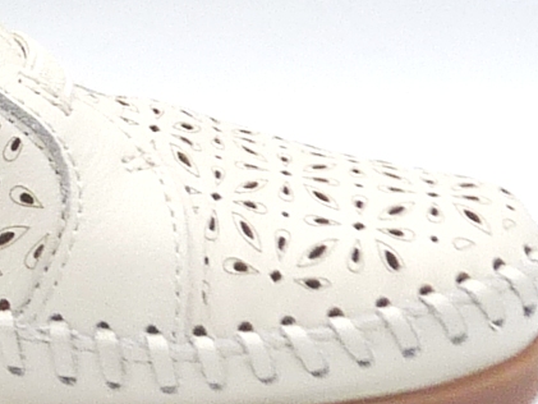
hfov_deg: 10.1
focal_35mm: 190
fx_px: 2954
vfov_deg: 7.8
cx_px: -276
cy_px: 141
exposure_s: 1/200
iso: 100
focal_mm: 5
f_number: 5
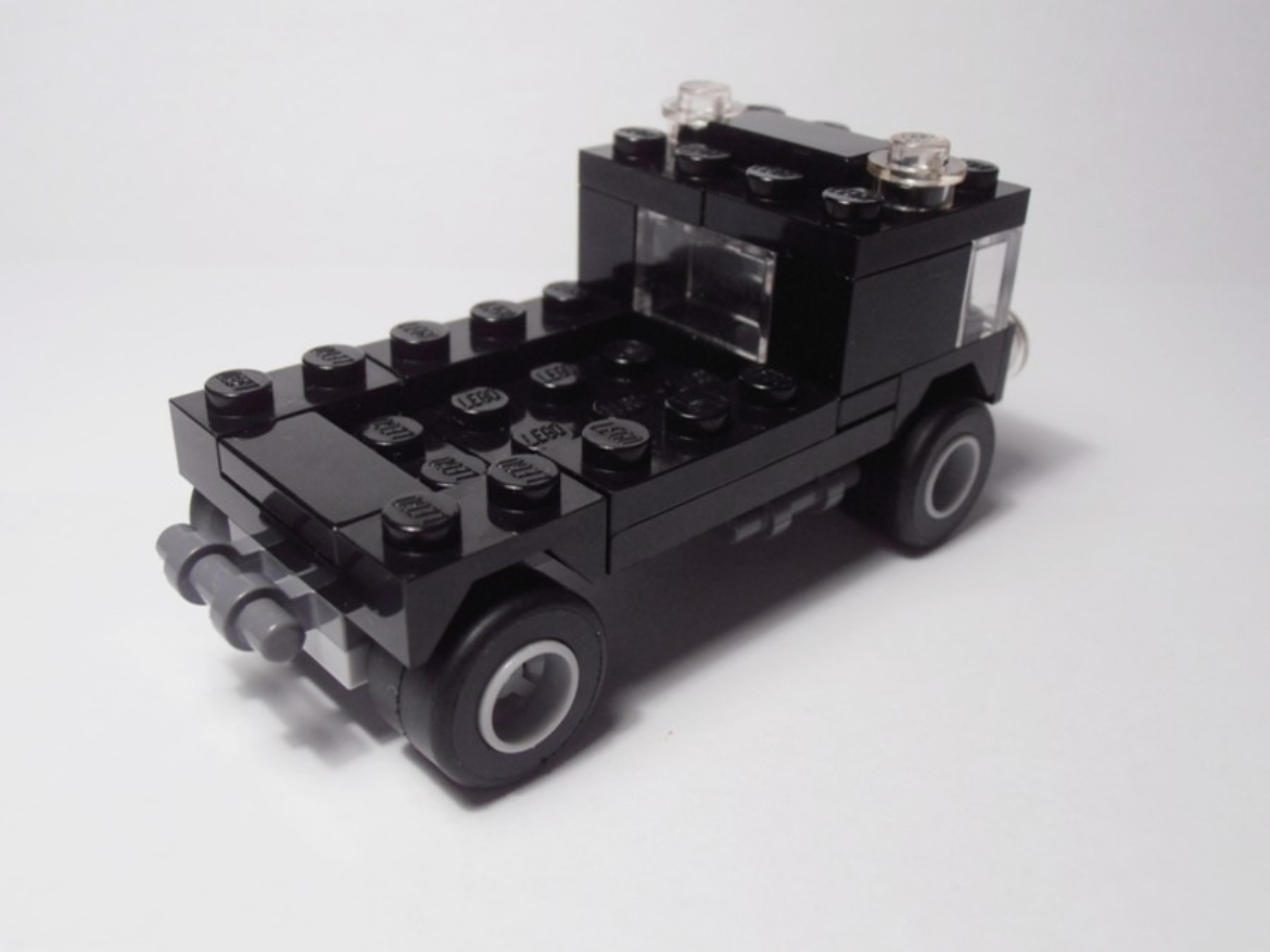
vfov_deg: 38.7
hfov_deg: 50.1
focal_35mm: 37
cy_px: 476
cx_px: 635
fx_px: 1357
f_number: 3.9
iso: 80
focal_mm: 6.61
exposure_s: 1/40
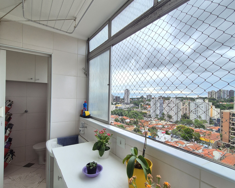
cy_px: 99
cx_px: 117
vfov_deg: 76.9
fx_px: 118
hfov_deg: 89.6
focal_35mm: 17
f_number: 2.2
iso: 80
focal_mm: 2.2
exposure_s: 1/60
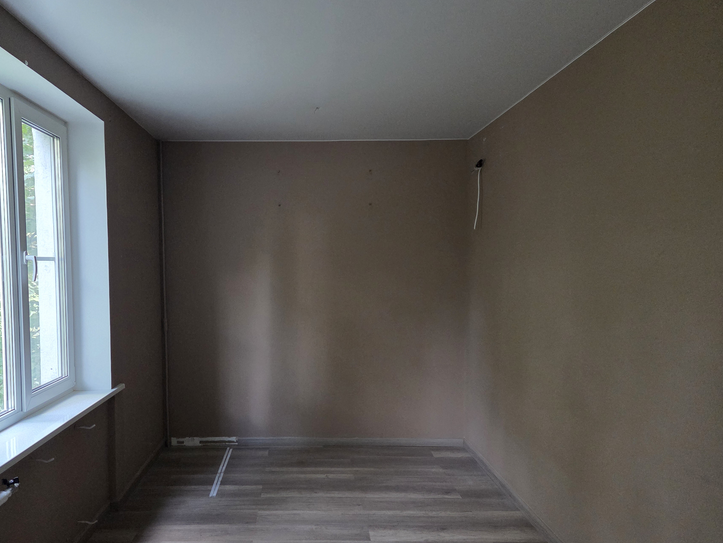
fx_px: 564
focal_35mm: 27
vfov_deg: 51.3
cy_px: 301
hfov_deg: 64.9
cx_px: 300
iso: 1600
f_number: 1.8
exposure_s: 1/100
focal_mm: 5.4
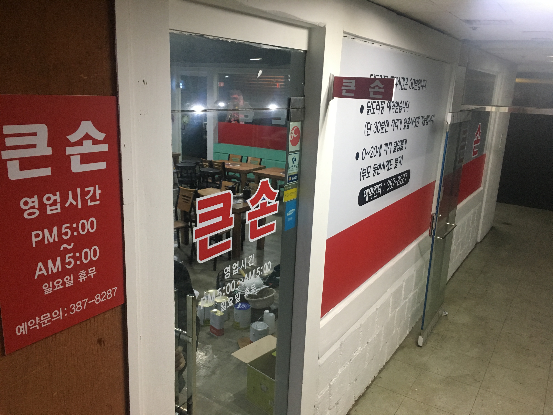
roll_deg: -2.3
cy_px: 208
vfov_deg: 48.2
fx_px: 463
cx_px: 276
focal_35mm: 29
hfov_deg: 61.7
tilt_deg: -14.3
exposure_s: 1/30
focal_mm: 4.15
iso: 160
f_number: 2.2
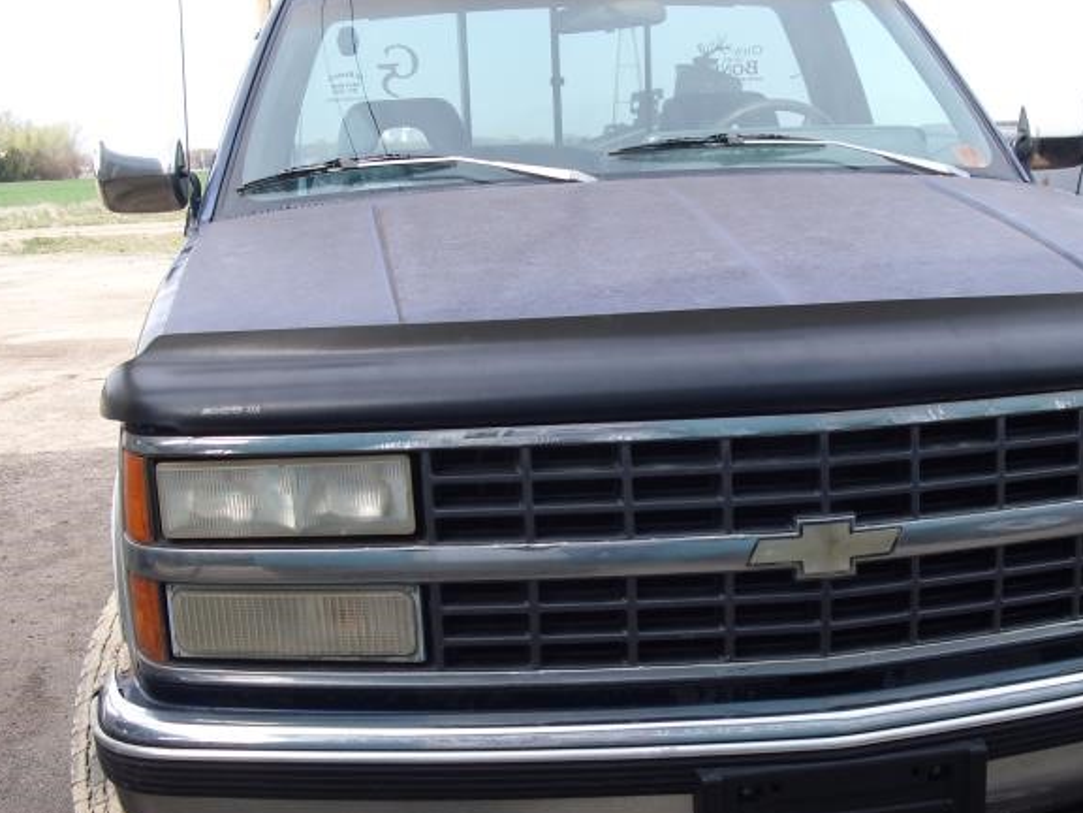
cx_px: 639
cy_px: 502
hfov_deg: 38.1
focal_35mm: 50
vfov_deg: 29.0
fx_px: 1564
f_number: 3.1
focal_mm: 6.3
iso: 80
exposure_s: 1/320
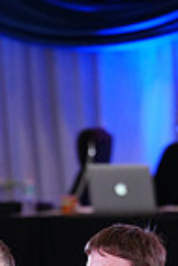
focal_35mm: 620
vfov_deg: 3.3
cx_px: 57
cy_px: 517
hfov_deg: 2.2
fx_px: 4587
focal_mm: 152
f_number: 2.8
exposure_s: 1/500
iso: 2500
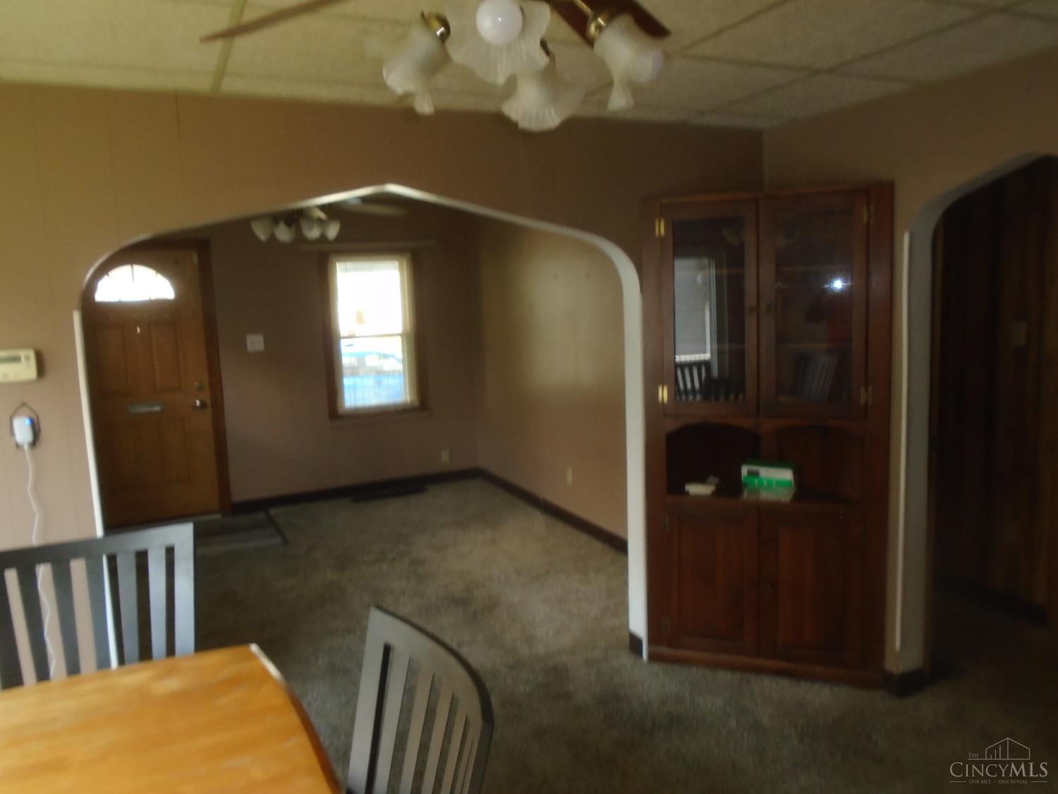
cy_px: 397
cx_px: 529
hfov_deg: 67.3
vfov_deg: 53.1
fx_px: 795
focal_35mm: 26
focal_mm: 4.6
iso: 200
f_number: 3.2
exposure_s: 1/30
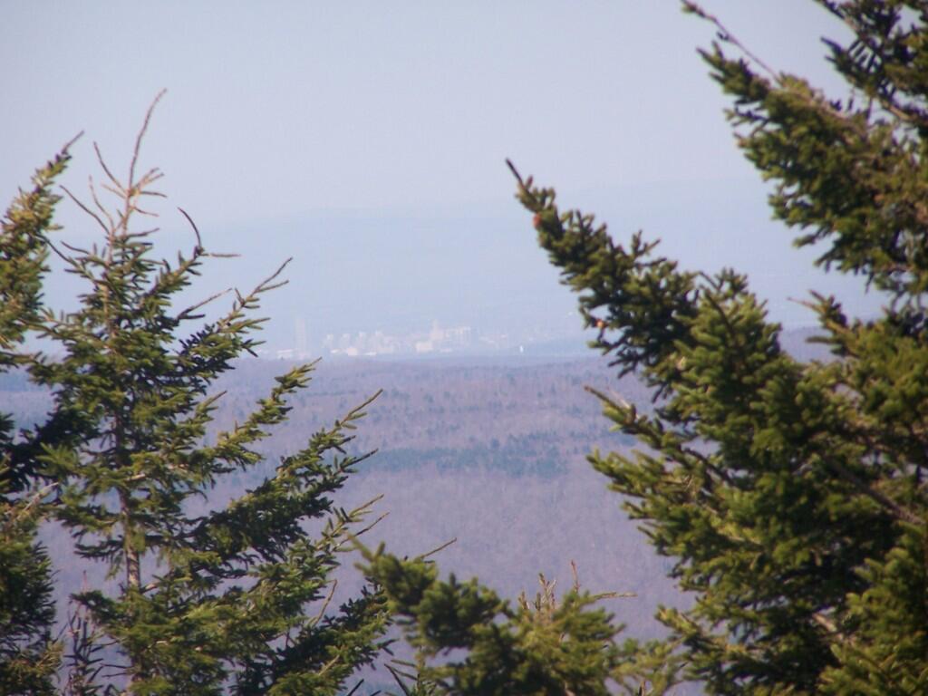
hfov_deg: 5.2
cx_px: 464
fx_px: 10187
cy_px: 348
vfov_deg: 3.9
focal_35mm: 380
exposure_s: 1/640
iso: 80
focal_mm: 63
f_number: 3.7
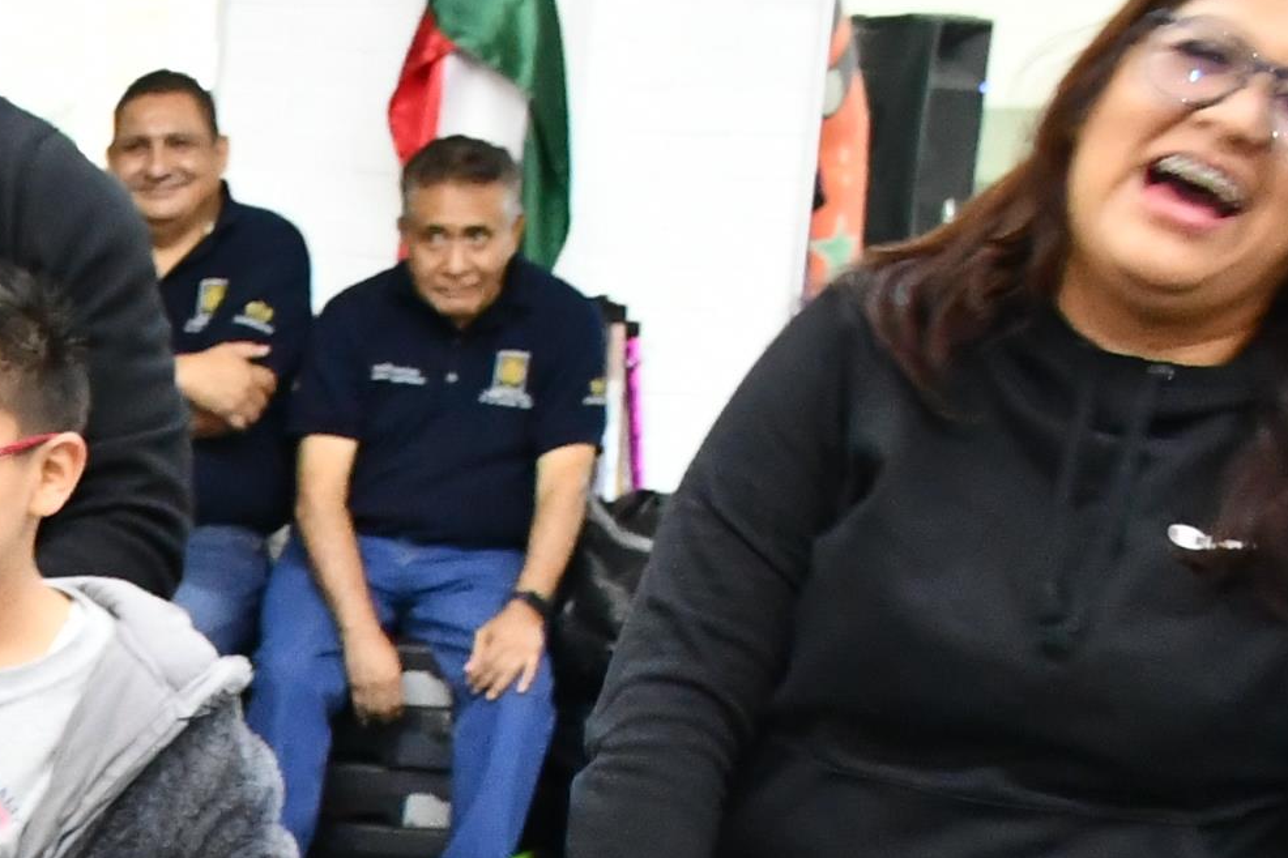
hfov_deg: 13.2
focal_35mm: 144
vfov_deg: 9.0
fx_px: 5151
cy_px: 1623
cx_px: -866
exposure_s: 1/40
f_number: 6.3
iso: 4000
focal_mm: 23
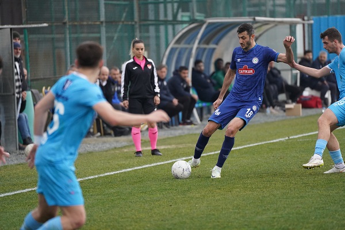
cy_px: 115
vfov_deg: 3.4
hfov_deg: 5.2
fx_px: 3833
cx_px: 172
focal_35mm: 400
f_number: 5.6
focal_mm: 400
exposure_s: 1/2000
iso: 4000
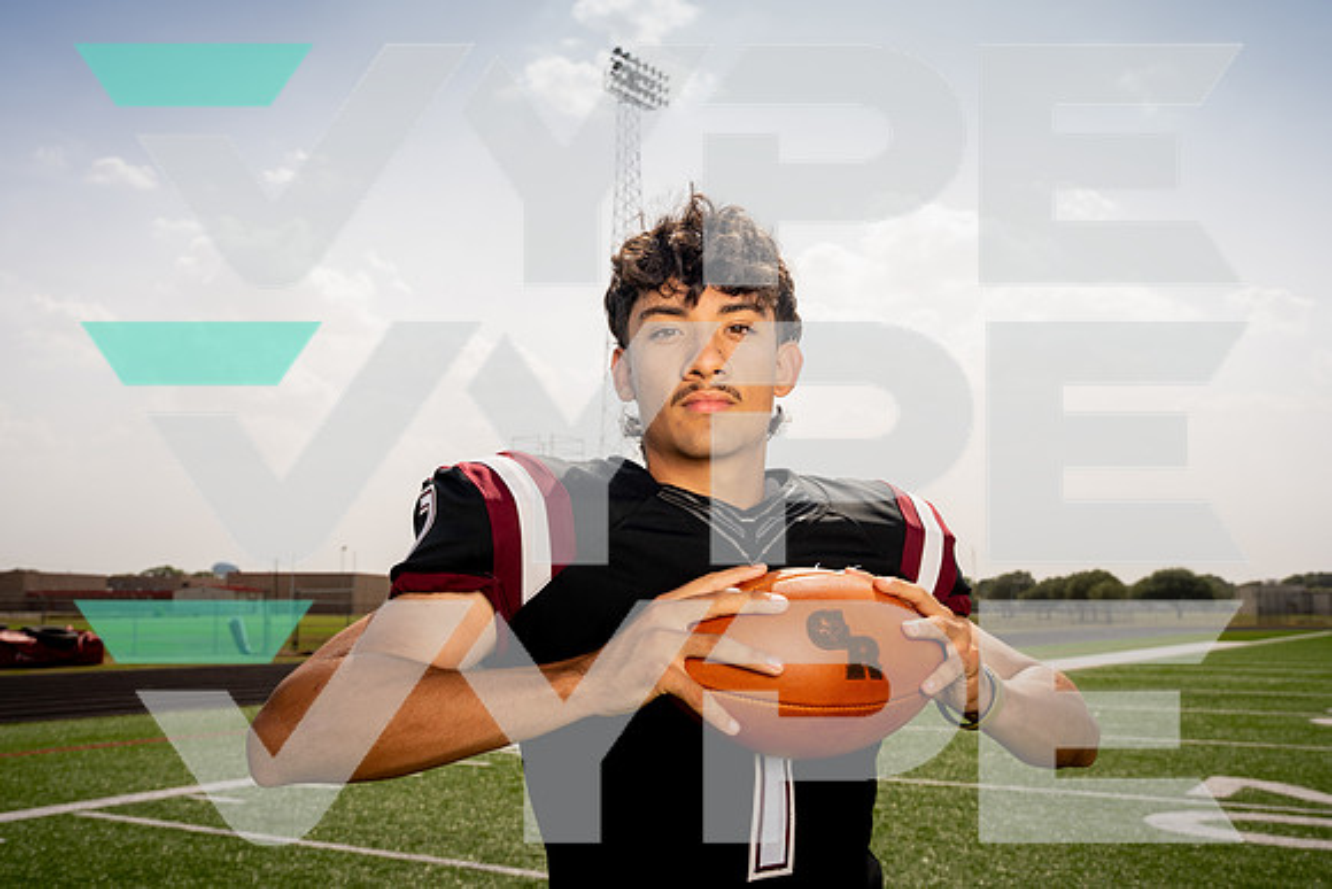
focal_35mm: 36
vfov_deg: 36.9
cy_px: 444
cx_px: 666
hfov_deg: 53.1
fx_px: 1332
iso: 100
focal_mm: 36
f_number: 8
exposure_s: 1/250
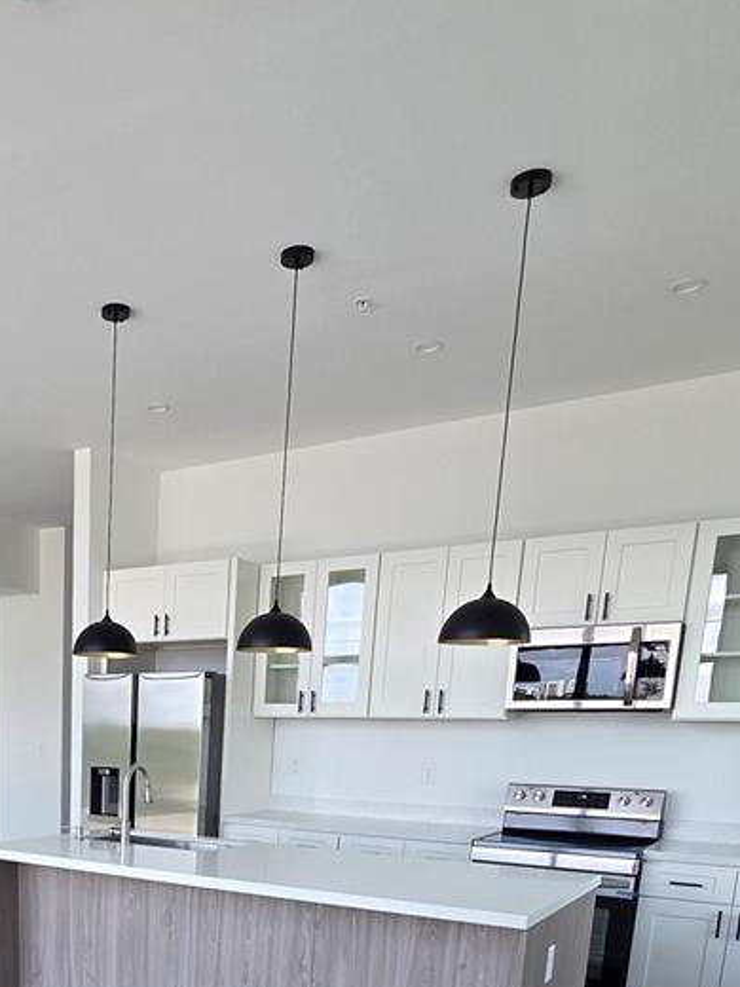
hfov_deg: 42.9
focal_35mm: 30
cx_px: 76
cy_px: 940
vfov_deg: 50.9
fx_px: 855
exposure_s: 1/120
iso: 64
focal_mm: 2.2
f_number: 2.2
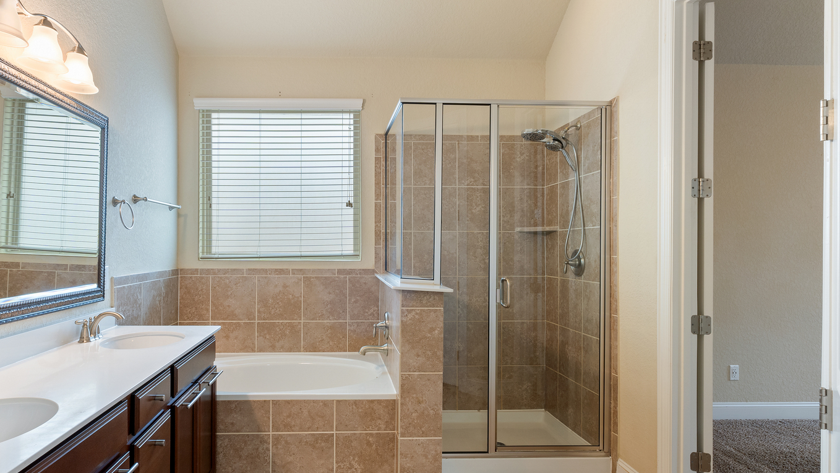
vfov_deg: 54.0
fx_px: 459
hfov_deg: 84.1
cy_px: 287
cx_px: 350
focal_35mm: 21
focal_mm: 11
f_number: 9
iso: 200
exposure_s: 1.6
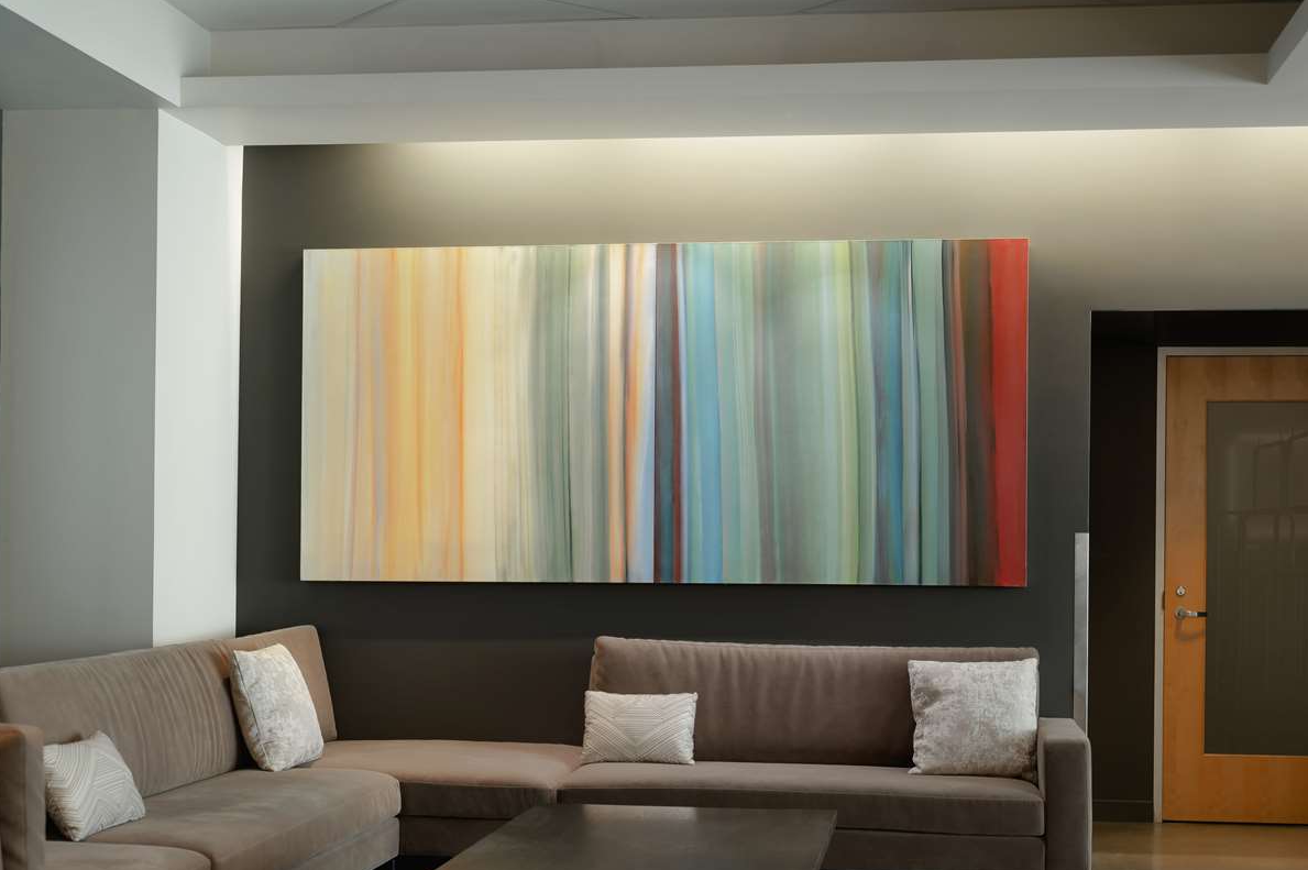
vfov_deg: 25.4
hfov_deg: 37.3
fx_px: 1924
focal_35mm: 53
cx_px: 501
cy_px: 546
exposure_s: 1/10
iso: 50
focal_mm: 42
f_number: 2.8
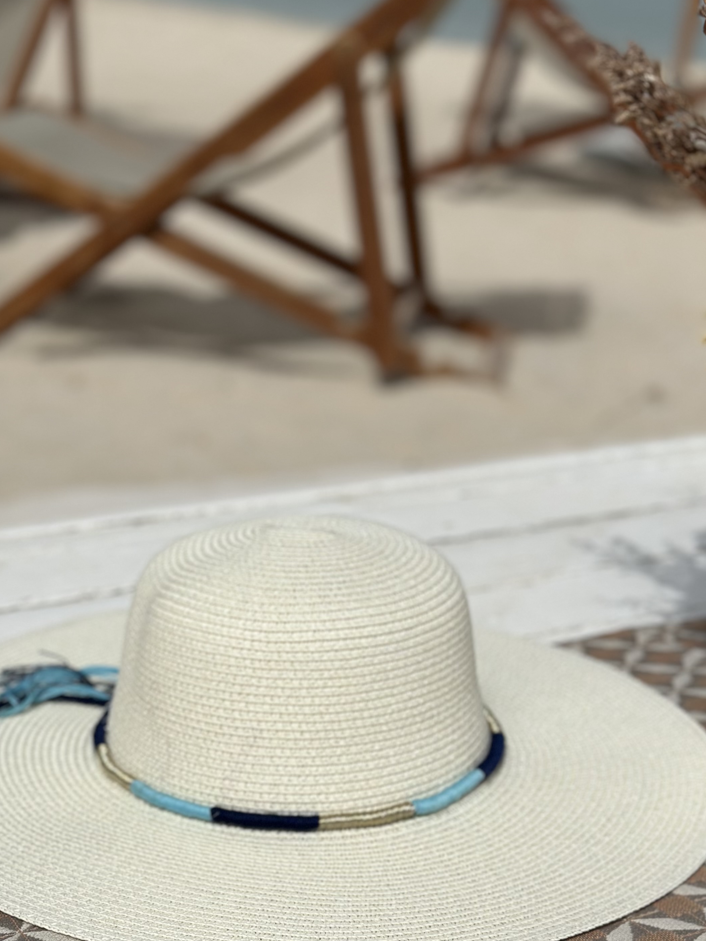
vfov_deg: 28.0
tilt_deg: -21.6
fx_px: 1876
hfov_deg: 21.3
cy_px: 608
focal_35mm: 69
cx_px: 290
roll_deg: +1.0
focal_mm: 6.86
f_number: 1.78
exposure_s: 1/18868
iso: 80
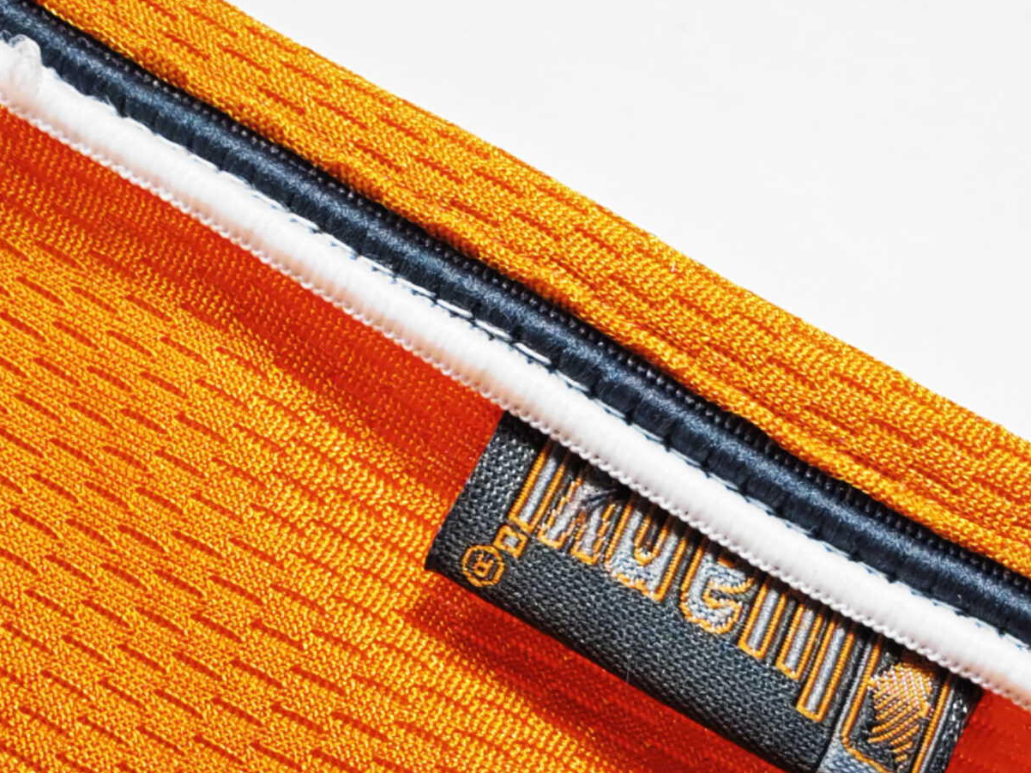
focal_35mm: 49
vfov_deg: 28.2
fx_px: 1459
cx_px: 600
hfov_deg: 38.8
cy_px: 737
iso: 86
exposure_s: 1/50
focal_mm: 2.59
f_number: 2.2
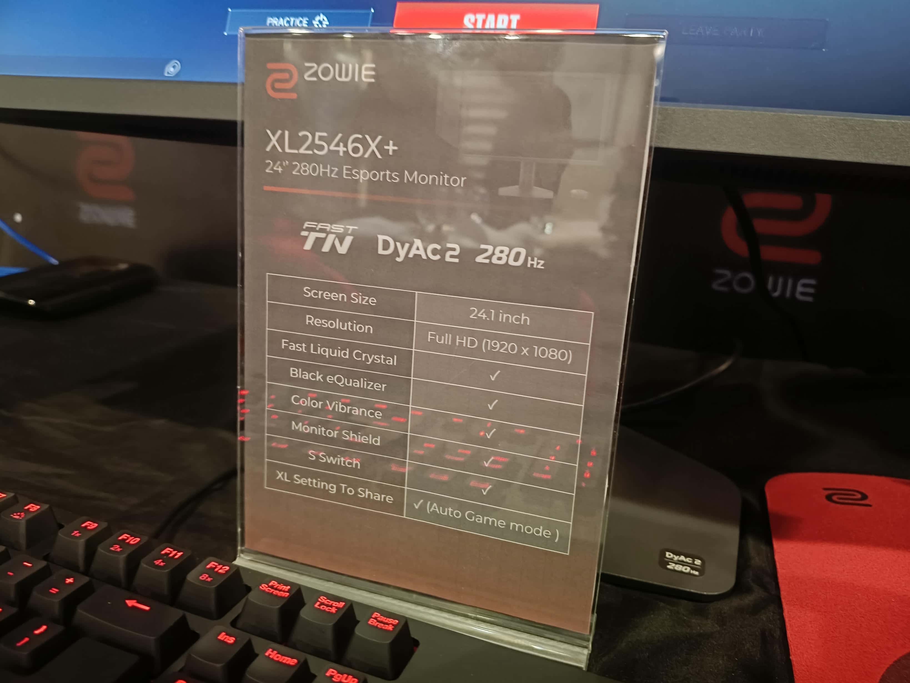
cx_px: 455
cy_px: 342
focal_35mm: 26
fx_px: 684
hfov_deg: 67.3
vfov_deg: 53.1
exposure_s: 1/25
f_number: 1.88
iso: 4000
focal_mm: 4.84
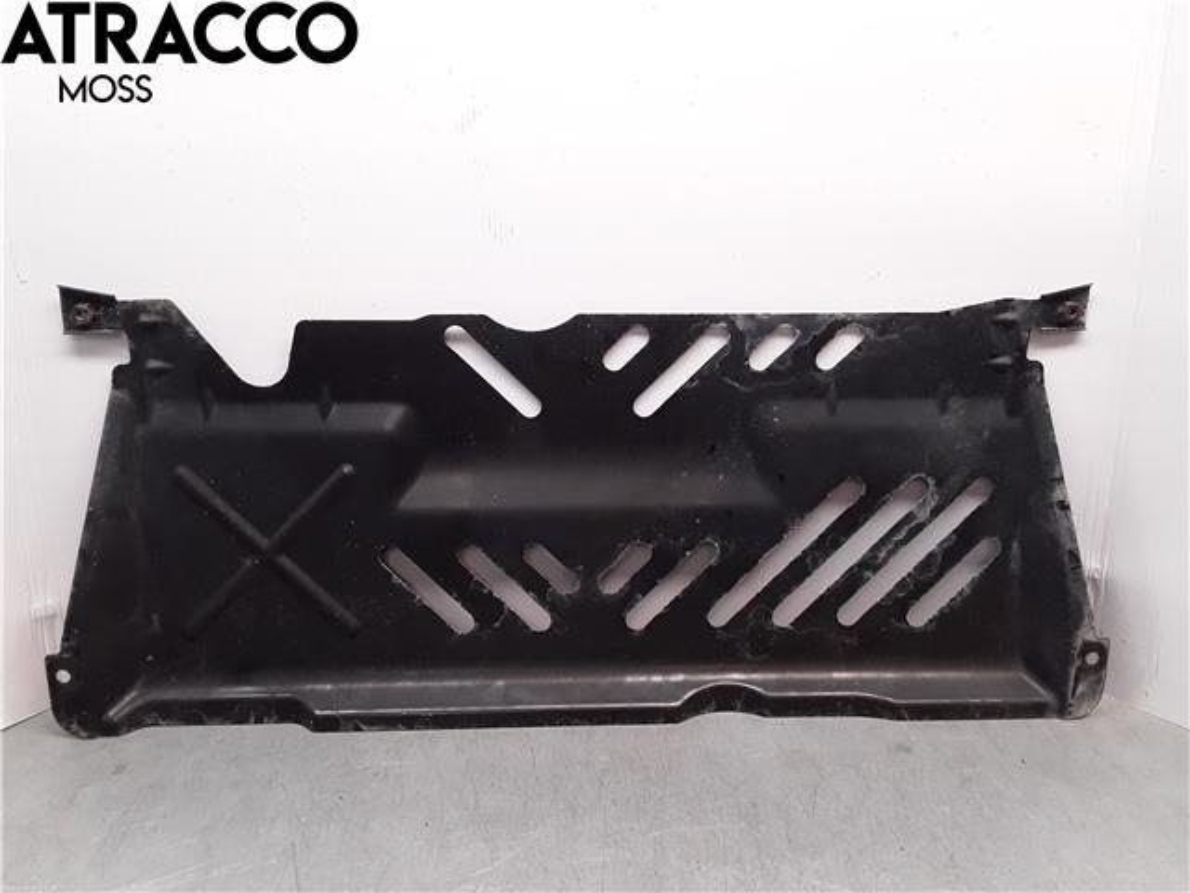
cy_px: 446
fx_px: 963
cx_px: 595
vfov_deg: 49.7
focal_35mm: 28
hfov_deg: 63.4
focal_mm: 2.91
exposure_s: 1/50
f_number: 1.9
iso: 50
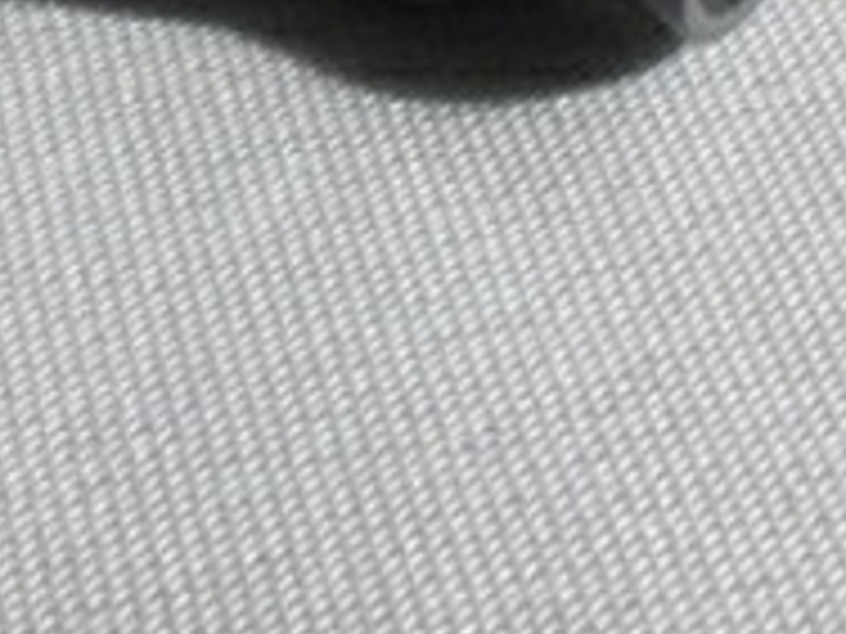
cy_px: -479
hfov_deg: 11.2
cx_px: 288
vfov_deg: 8.1
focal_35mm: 177
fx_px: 4326
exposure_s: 1/1000
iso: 80
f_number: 3.9
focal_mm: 6.61
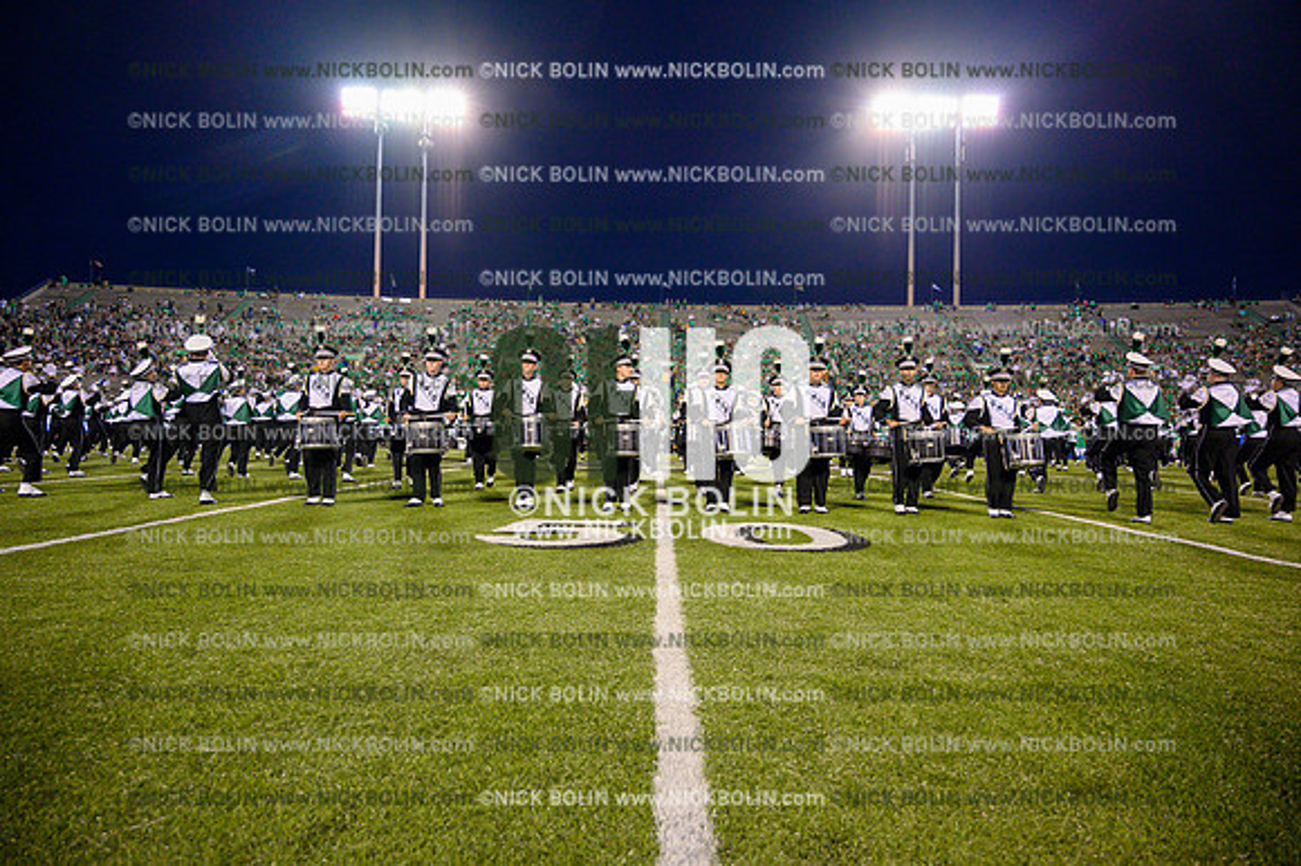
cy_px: 433
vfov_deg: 53.1
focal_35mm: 24
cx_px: 650
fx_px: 867
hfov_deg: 73.8
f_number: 4
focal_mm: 24
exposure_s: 1/500
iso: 5000
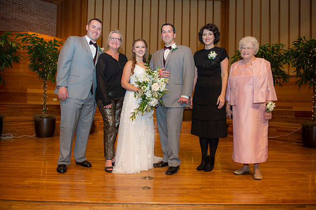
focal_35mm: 27
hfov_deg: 67.4
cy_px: 105
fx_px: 237
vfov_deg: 47.9
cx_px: 158
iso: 800
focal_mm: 27
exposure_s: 1/200
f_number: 3.5
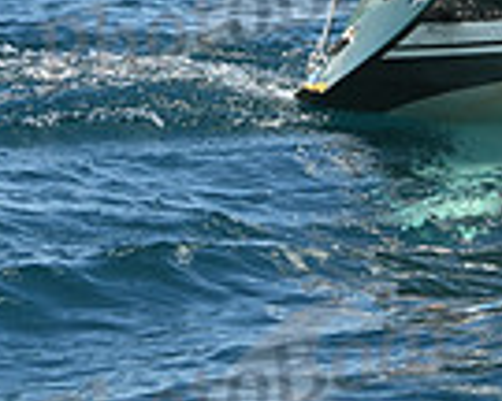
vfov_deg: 5.4
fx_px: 4190
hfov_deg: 6.8
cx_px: 755
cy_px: -247
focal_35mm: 282
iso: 320
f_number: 8
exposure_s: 1/1000
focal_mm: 70
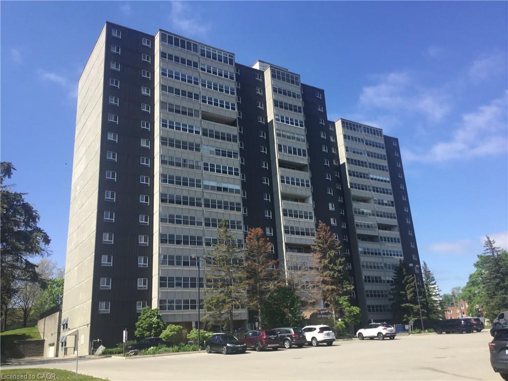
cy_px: 190
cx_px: 254
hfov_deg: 58.4
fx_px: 455
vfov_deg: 45.4
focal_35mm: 31
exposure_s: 1/886
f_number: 2.4
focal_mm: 3.3
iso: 25
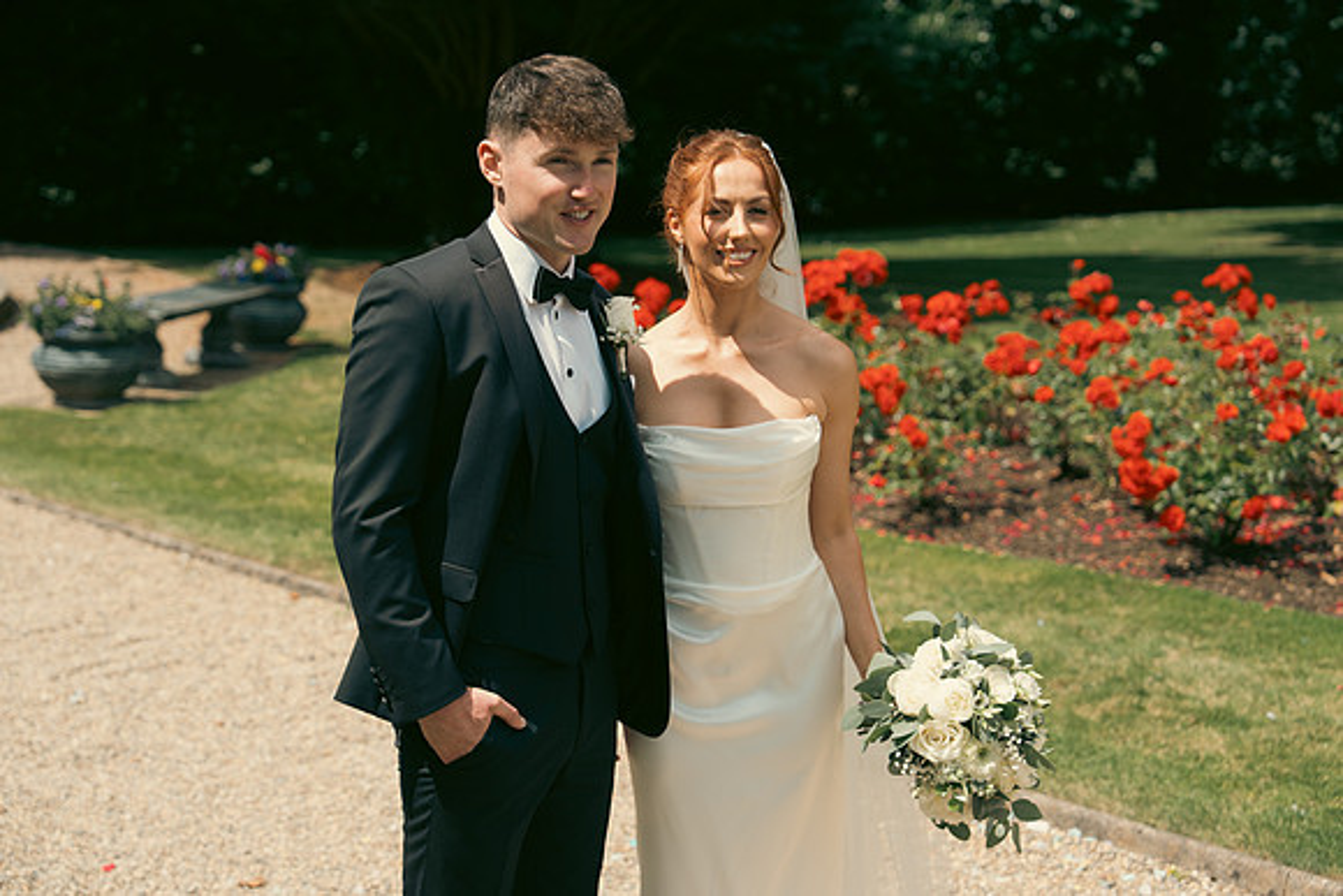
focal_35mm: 60
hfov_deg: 33.4
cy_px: 448
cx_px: 672
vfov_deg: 22.6
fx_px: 2239
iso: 125
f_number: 3.5
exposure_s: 1/1250
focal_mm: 60
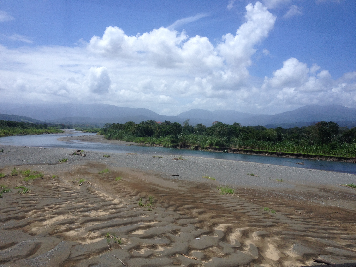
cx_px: 178
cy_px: 134
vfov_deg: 40.7
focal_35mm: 35
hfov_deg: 52.6
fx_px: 360
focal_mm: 4.28
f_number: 2.4
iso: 50
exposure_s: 1/1493
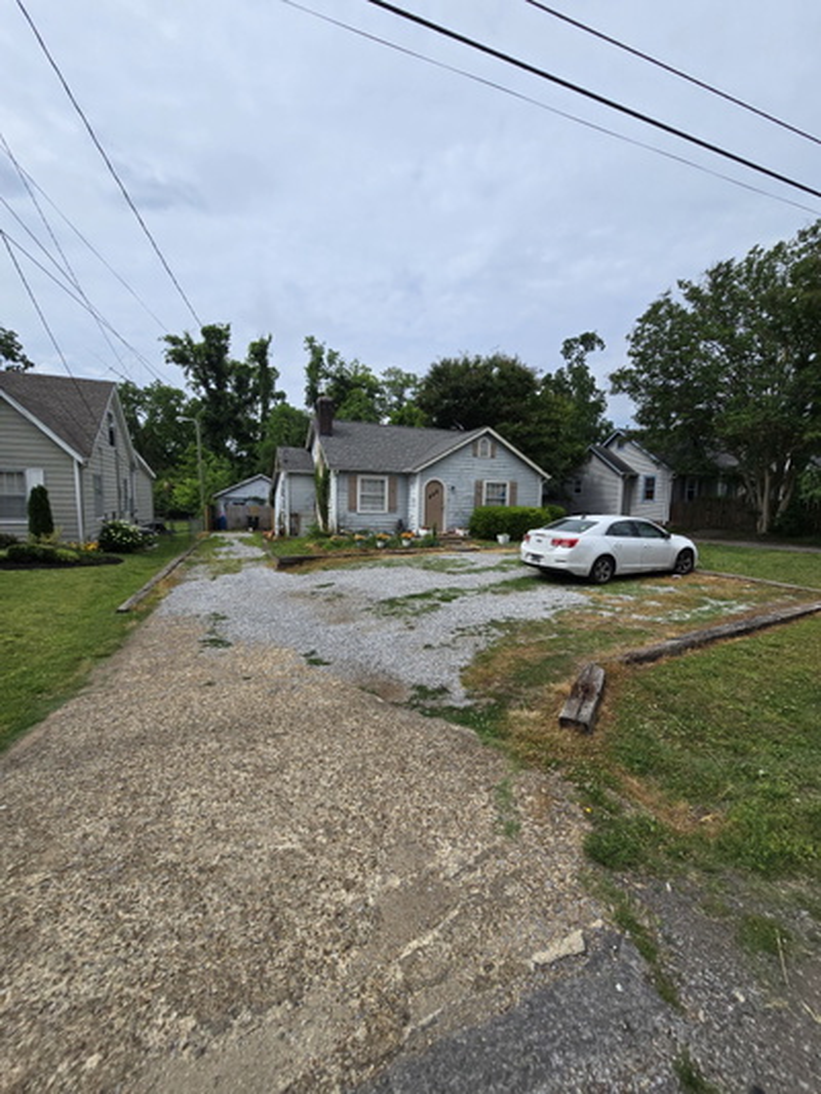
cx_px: 410
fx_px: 411
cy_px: 547
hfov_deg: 89.9
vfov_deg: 106.2
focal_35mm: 13
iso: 50
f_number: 2.2
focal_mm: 2.2
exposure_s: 1/4807
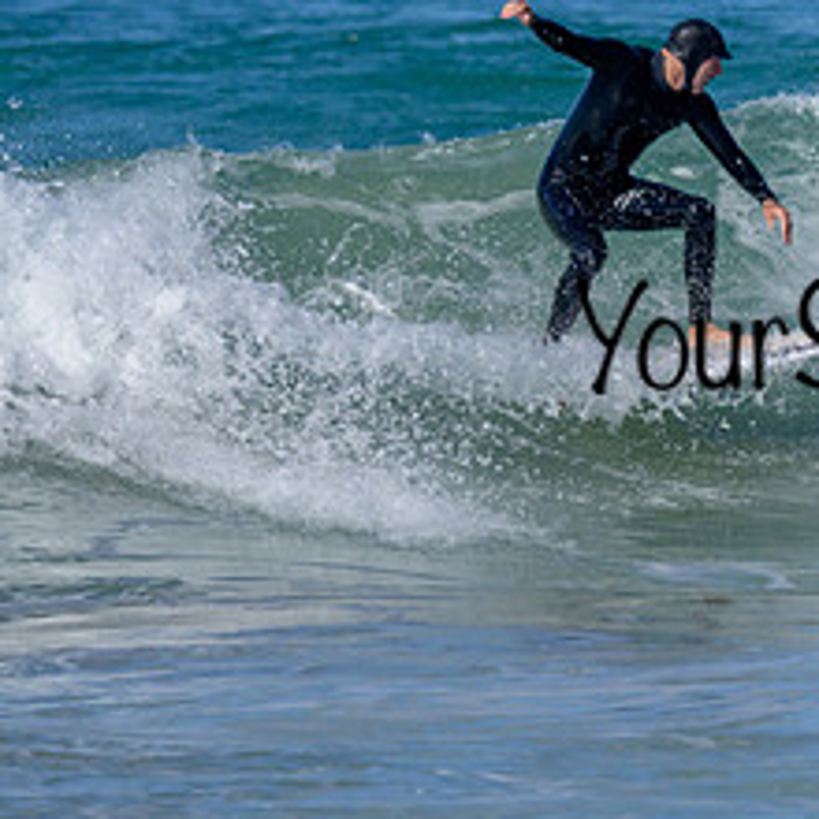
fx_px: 66036
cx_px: 713
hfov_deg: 0.7
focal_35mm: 2467
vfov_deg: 0.7
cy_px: 119
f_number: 6.3
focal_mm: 800
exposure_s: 1/2000
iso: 250
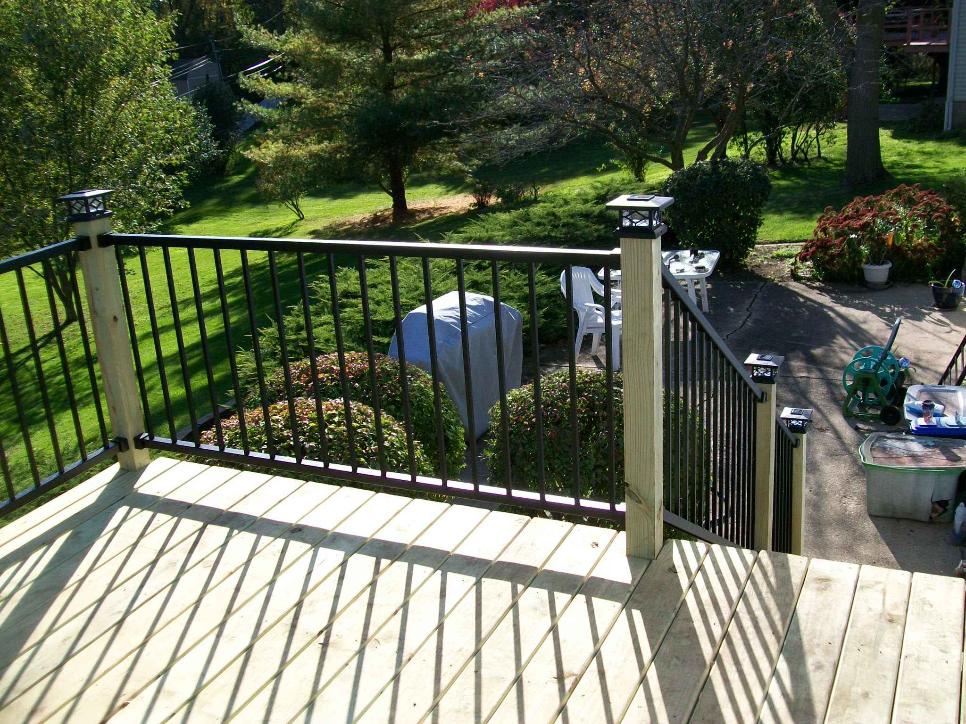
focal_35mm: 36
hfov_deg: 51.4
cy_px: 362
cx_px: 483
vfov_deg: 39.7
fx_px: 1005
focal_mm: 6
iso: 64
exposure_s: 1/640
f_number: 2.7
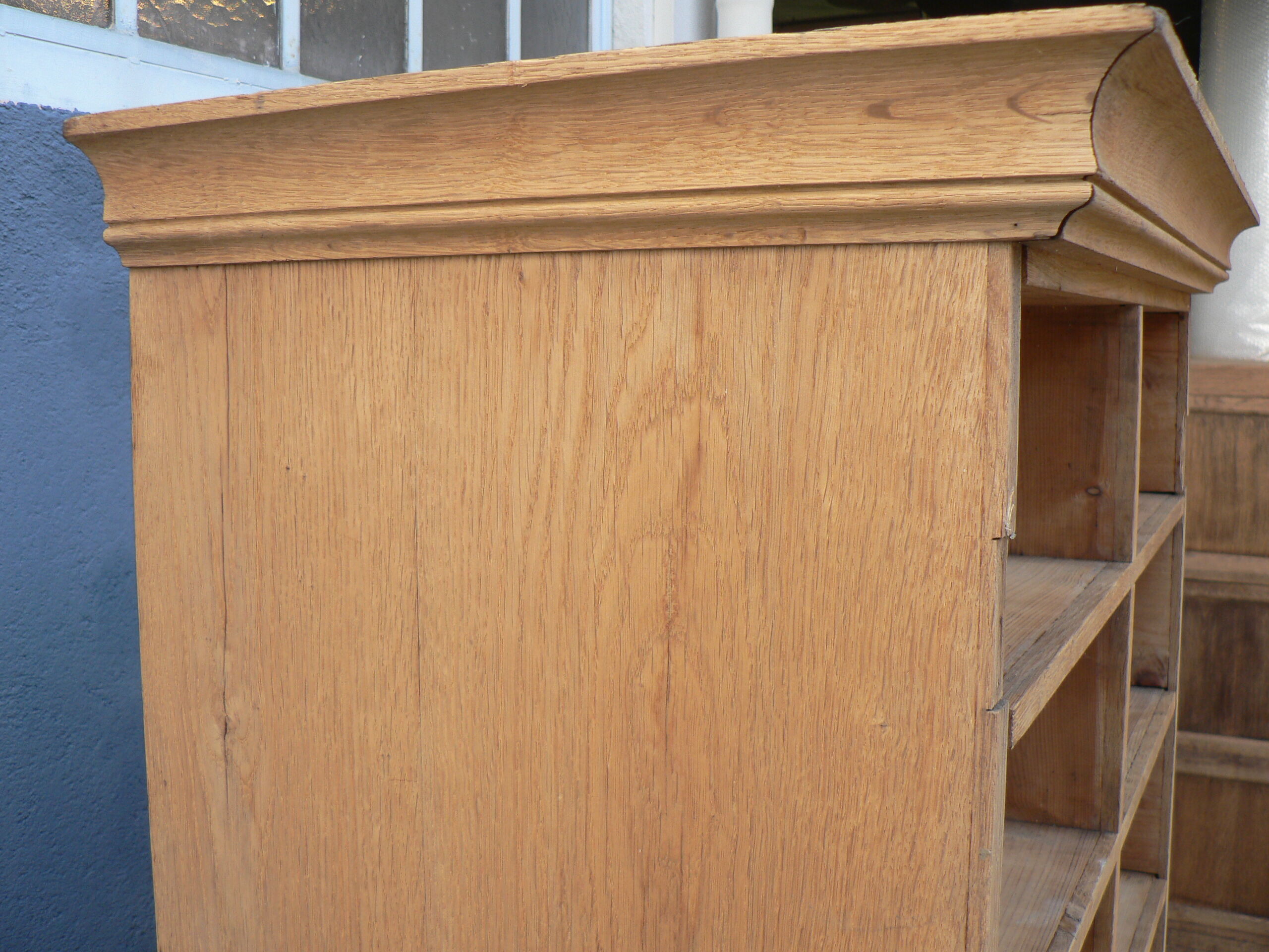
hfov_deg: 51.4
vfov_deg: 39.7
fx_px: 1320
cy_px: 476
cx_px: 634
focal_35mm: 36
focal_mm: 6
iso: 80
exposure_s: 1/100
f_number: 2.8
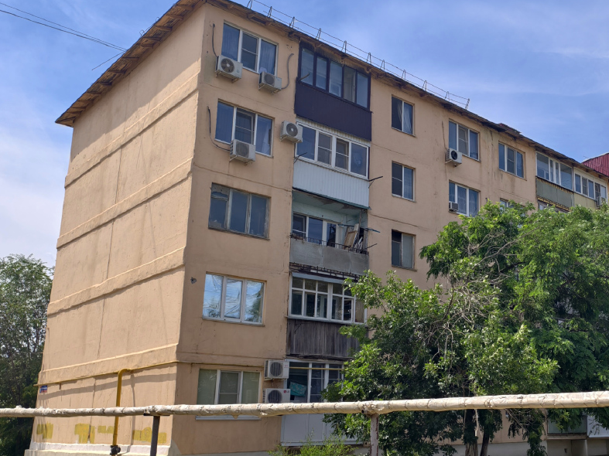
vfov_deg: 37.7
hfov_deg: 47.1
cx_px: 460
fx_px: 668
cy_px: 255
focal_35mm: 38
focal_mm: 6.54
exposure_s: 1/3559
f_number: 1.57
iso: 72
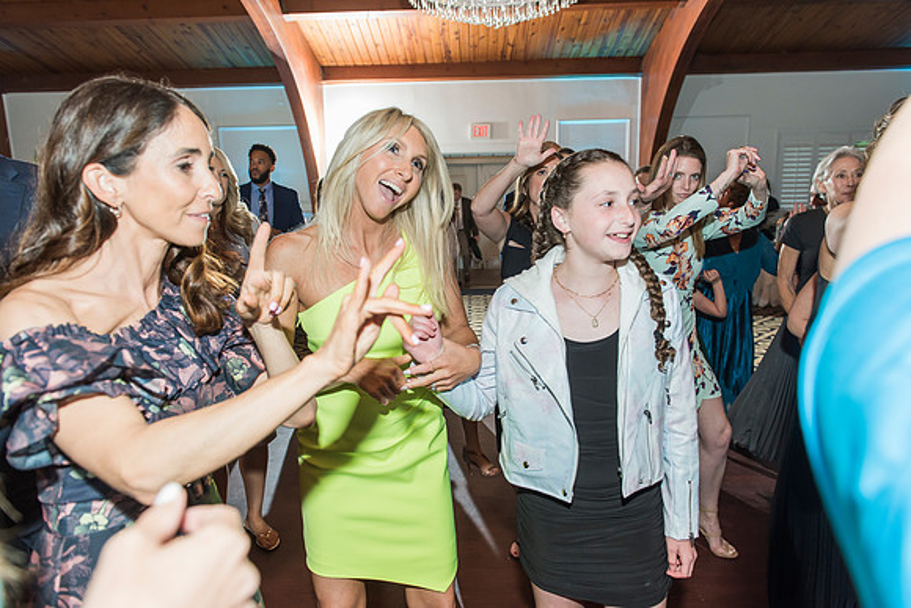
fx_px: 607
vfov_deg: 53.2
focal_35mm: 24
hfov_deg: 73.7
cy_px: 304
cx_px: 456
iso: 800
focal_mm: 24
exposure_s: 1/125
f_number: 4
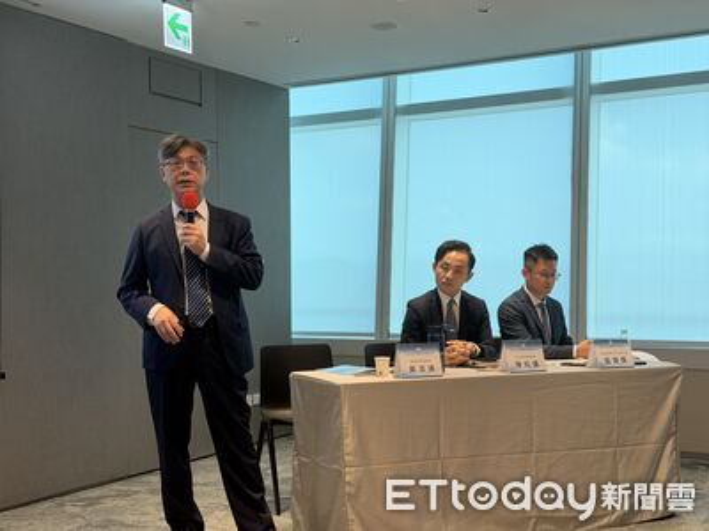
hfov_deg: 39.7
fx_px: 983
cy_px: 266
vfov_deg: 30.3
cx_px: 354
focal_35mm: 48
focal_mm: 6.76
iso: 64
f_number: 1.78
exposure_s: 1/121
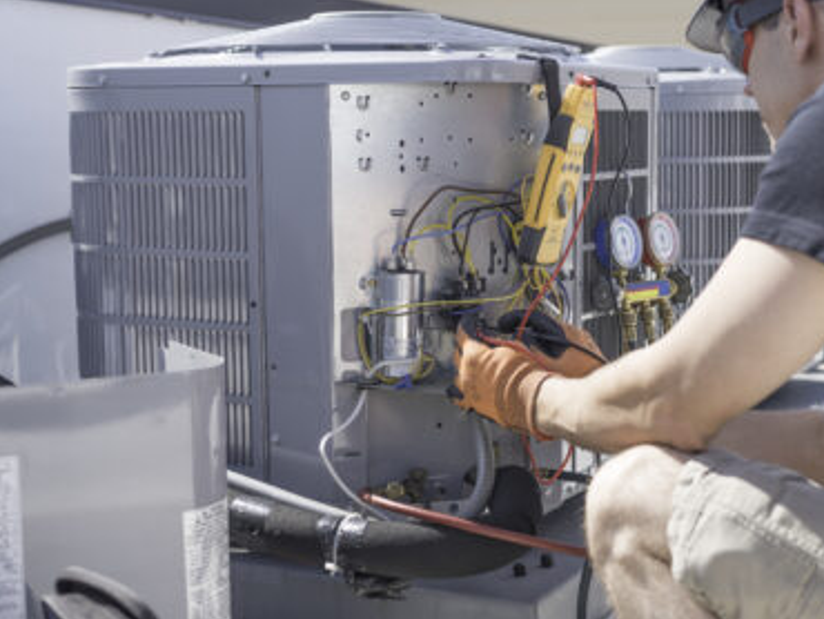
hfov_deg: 29.7
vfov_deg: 22.6
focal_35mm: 65
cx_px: 481
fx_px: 1548
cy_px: 367
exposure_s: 1/1000
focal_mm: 50
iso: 100
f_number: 4
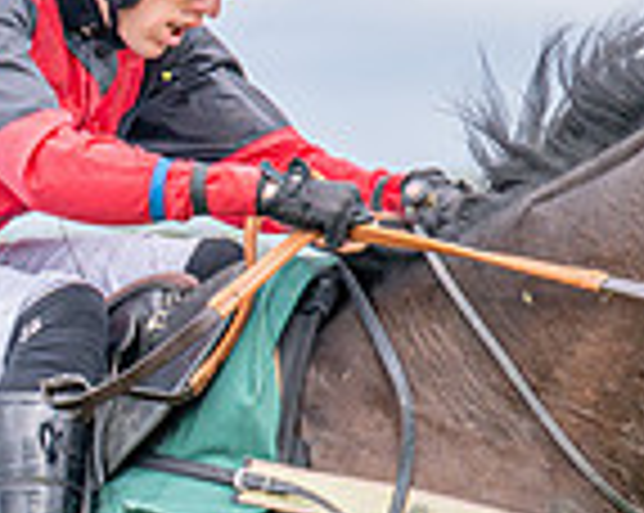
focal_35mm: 363
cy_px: 387
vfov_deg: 4.3
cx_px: -268
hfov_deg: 5.3
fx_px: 6909
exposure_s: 1/1600
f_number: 2.8
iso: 200
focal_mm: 70
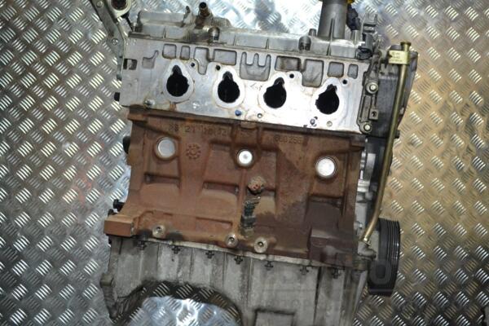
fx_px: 611
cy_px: 163
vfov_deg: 29.9
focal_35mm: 45
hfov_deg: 43.6
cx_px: 244
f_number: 4.5
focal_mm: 30
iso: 1800
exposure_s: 1/60
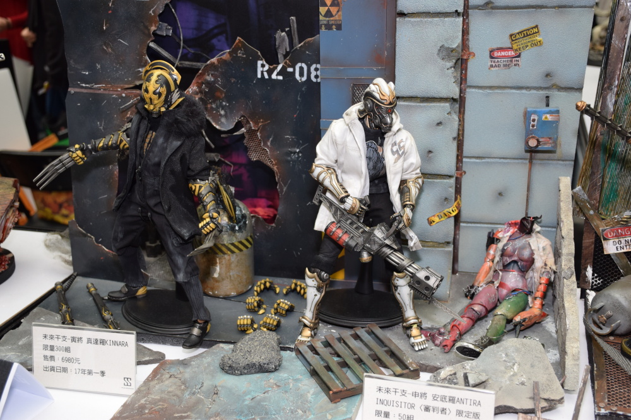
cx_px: 316
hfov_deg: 47.9
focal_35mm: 40
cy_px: 210
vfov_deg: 33.0
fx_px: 710
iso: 400
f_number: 5.6
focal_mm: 27
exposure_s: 1/60
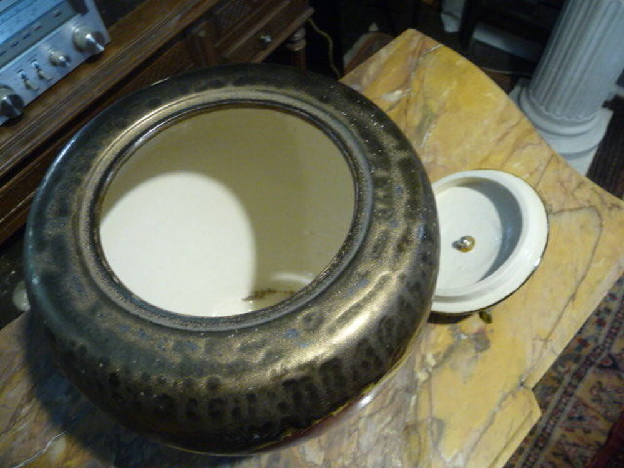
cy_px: 234
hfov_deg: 63.4
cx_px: 312
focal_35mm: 28
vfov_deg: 49.7
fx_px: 505
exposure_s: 1/20
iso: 400
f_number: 3.3
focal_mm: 4.7
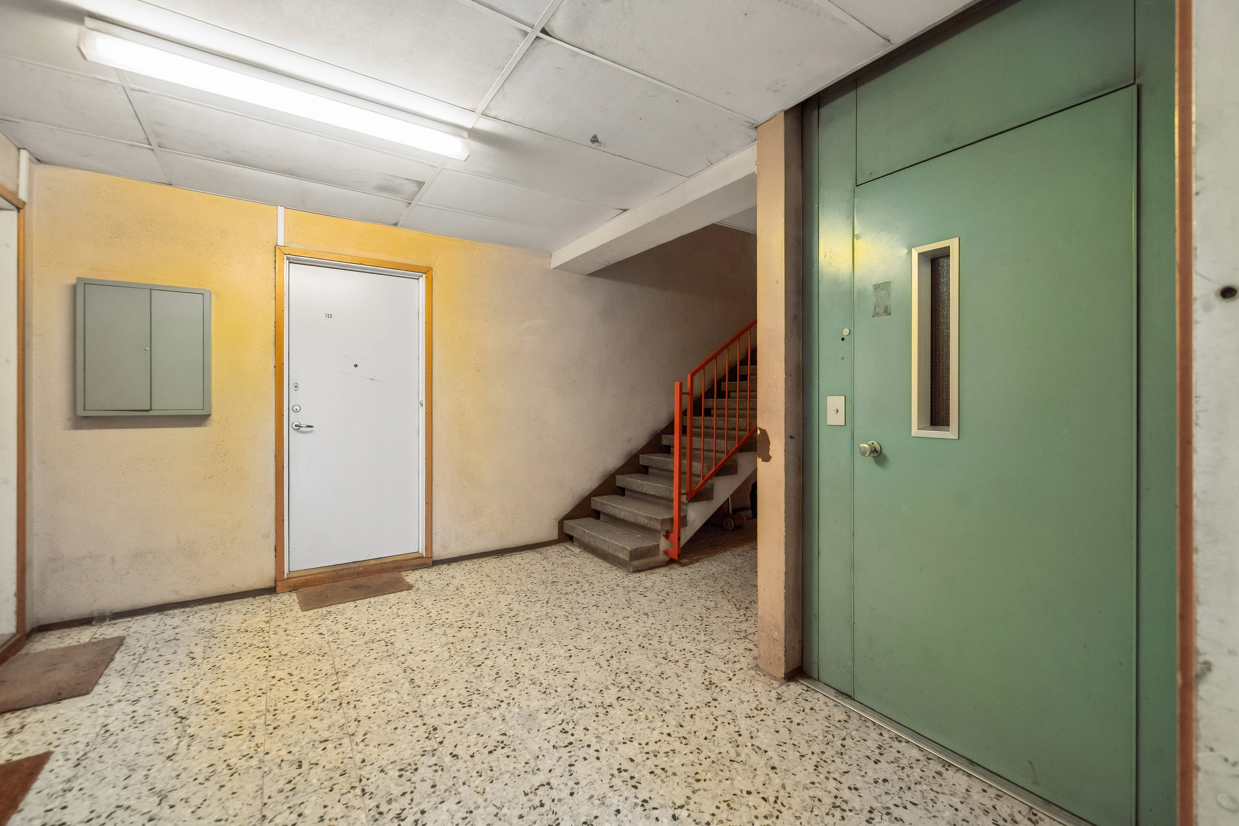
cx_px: 620
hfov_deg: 104.3
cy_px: 413
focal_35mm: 14
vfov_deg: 81.2
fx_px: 482
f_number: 5.6
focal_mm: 14
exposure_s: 1/10
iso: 250
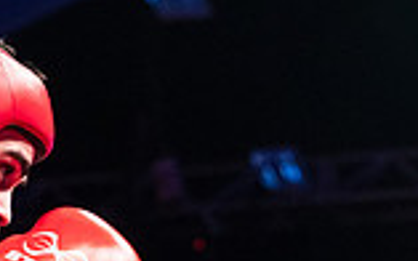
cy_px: 486
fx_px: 2141
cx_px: 389
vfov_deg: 6.8
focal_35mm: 188
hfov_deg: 11.1
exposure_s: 1/1000
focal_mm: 50
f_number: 2.8
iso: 4000
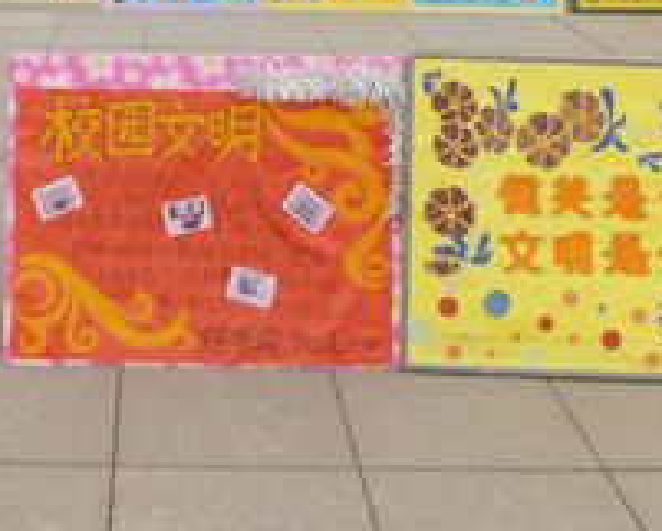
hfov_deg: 32.3
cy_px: 74
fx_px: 1117
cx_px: 158
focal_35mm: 57
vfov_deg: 26.0
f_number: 3.3
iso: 100
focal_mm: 5
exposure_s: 1/200
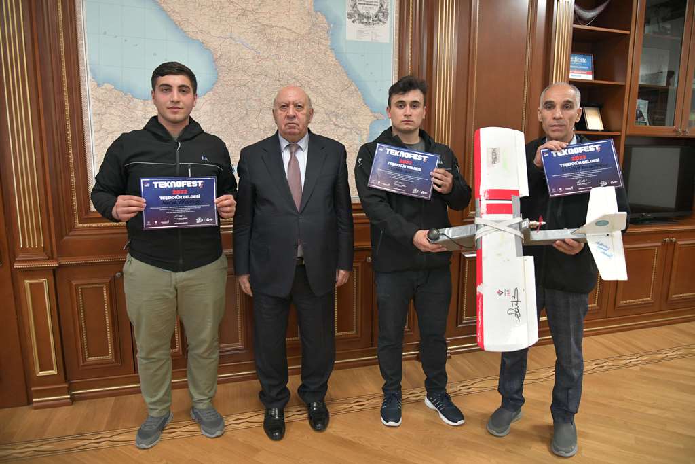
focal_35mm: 24
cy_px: 232
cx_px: 348
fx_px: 463
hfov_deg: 73.7
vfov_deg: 53.1
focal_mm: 24
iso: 2500
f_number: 4
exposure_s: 1/125
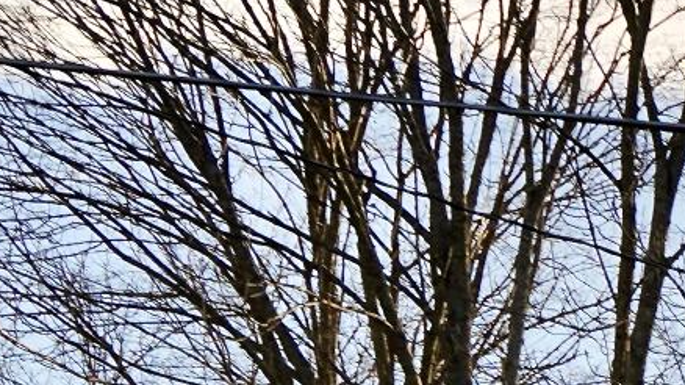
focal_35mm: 201
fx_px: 3650
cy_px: 875
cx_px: 2072
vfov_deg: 5.8
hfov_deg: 8.8
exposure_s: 1/160
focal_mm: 28
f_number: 6.3
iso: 100
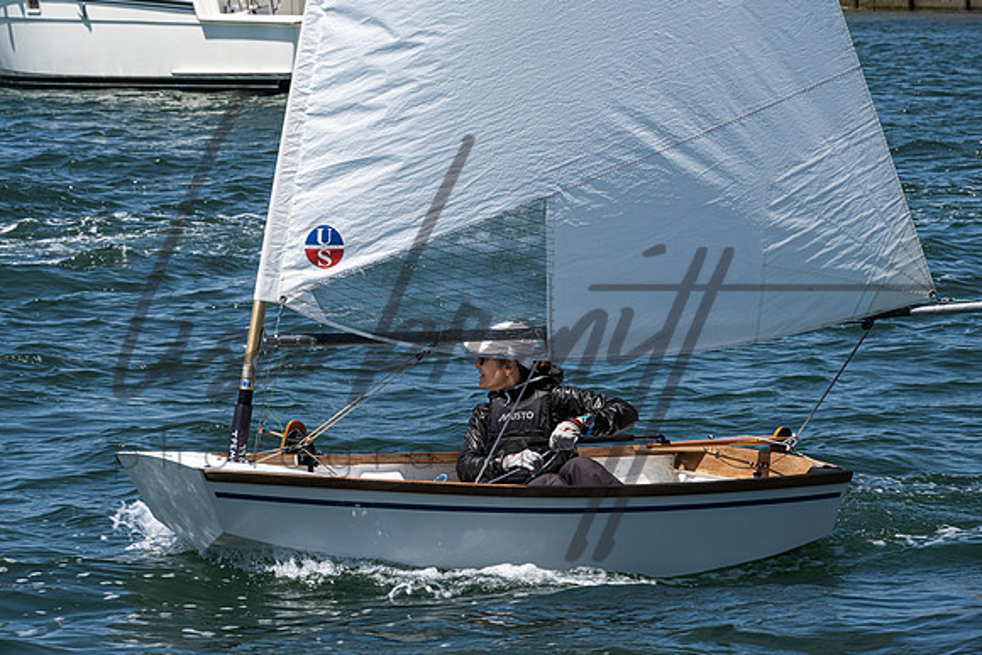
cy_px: 328
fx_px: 5770
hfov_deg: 9.7
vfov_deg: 6.5
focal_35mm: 211
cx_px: 475
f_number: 18
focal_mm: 200
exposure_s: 1/250
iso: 250
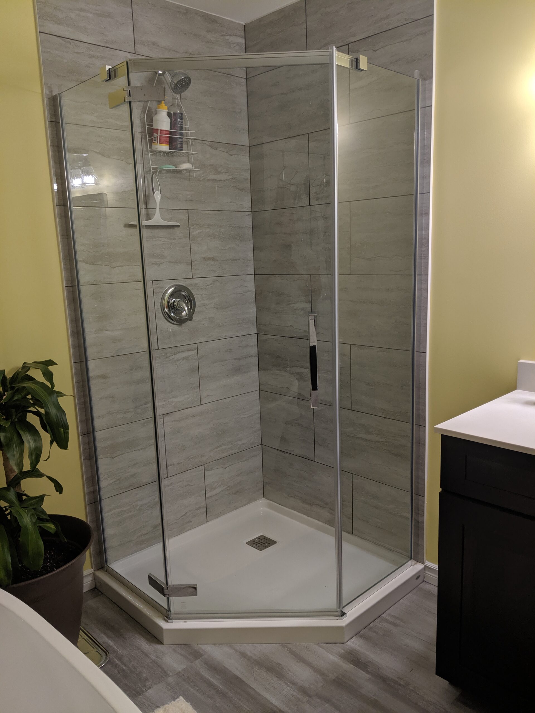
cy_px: 356
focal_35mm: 27
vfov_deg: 65.3
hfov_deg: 51.4
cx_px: 268
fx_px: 556
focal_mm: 4.44
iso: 101
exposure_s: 1/125
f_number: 1.8
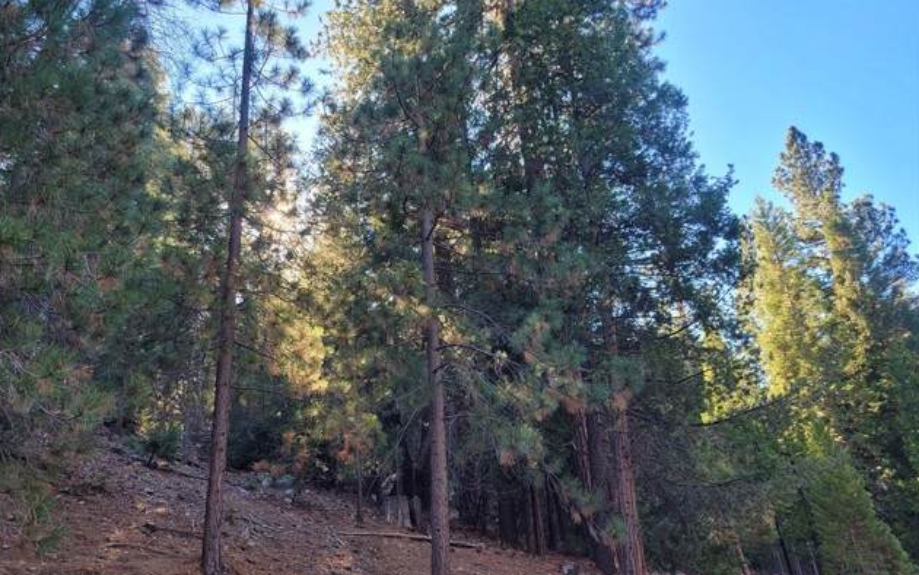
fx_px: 701
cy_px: 269
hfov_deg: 66.5
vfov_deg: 44.5
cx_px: 455
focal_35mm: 28
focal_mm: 5.4
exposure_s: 1/209
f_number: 1.8
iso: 40
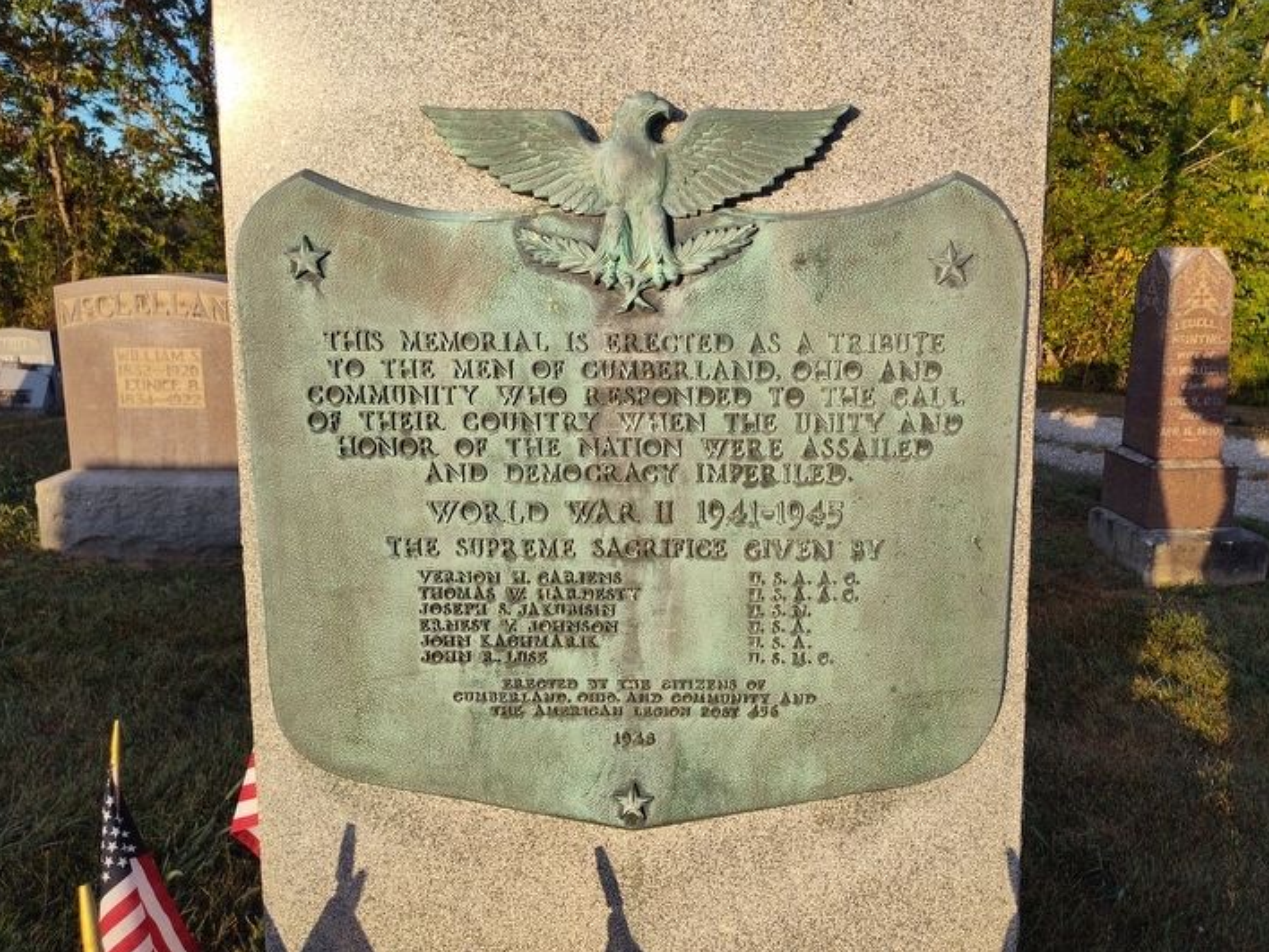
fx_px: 953
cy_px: 420
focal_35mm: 26
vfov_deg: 52.9
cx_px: 683
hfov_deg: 67.2
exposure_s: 1/513
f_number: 1.8
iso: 100
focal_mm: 5.56
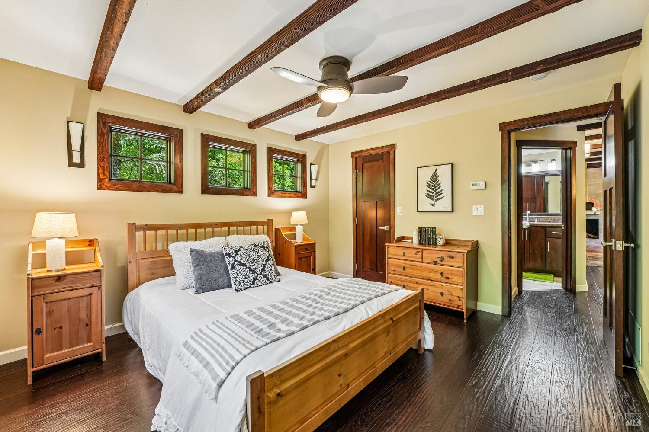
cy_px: 216
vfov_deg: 81.2
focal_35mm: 14
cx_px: 324
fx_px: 252
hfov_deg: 104.3
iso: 800
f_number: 8
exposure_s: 1/20
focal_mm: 14
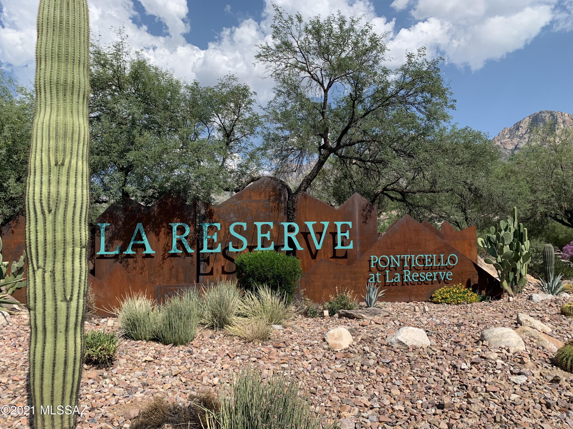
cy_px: 214
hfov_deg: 67.3
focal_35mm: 26
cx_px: 286
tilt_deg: +3.6
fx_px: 430
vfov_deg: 53.1
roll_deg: +0.7
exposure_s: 1/2364
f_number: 1.8
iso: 25
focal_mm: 4.25
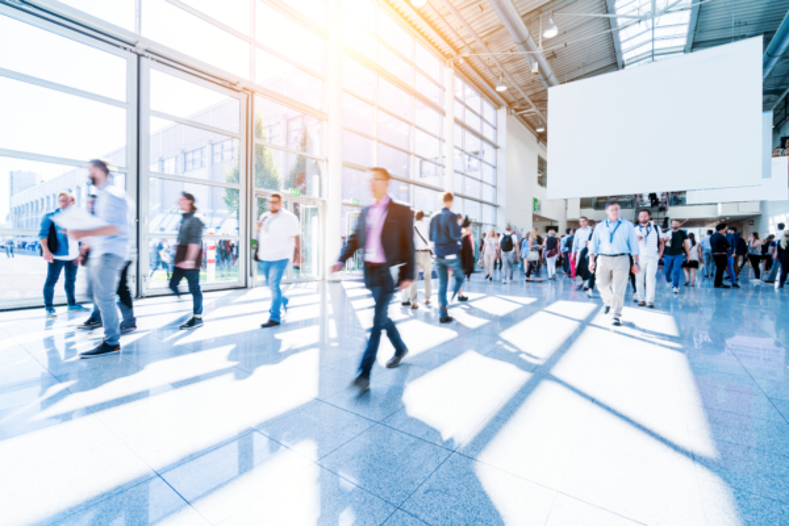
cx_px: 394
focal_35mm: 16
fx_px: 351
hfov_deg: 96.7
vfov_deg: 73.7
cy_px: 263
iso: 100
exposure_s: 1/10
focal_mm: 16
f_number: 9
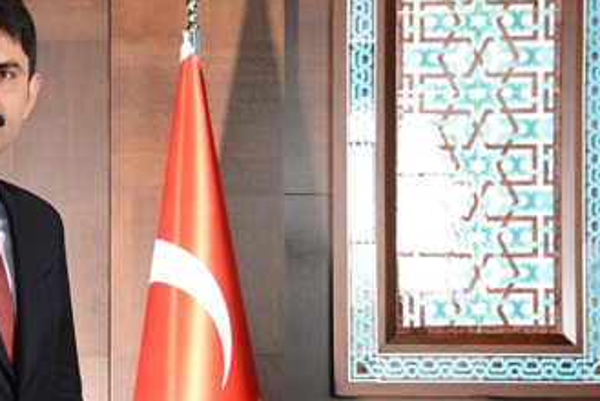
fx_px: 2619
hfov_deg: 13.0
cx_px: 146
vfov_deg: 8.8
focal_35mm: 157
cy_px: 245
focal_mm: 86
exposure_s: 1/125
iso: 1000
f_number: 11
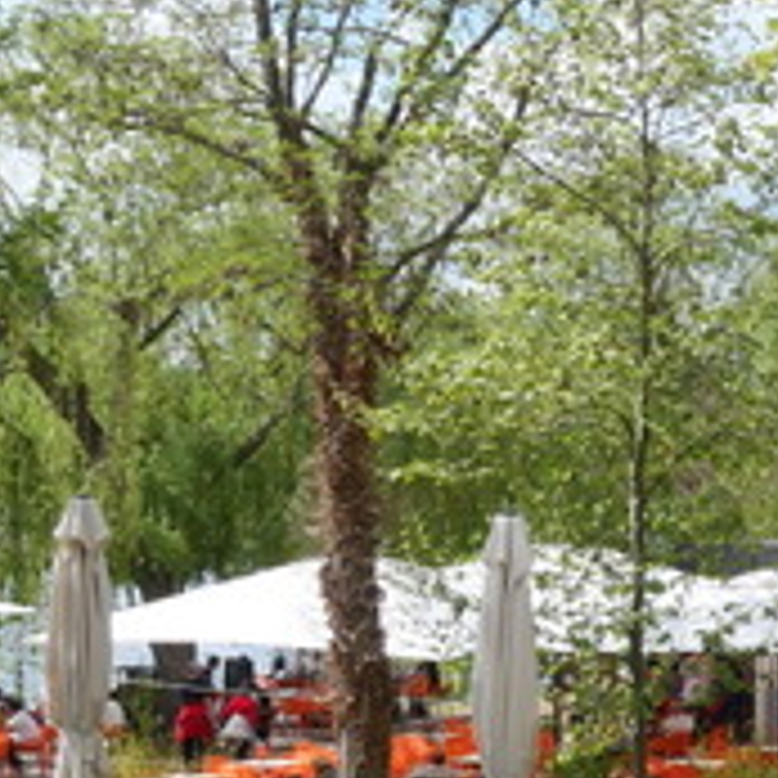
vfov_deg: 13.3
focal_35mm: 131
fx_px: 3331
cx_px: 1435
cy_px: 441
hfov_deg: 12.1
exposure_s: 1/320
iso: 800
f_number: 7.1
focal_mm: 16
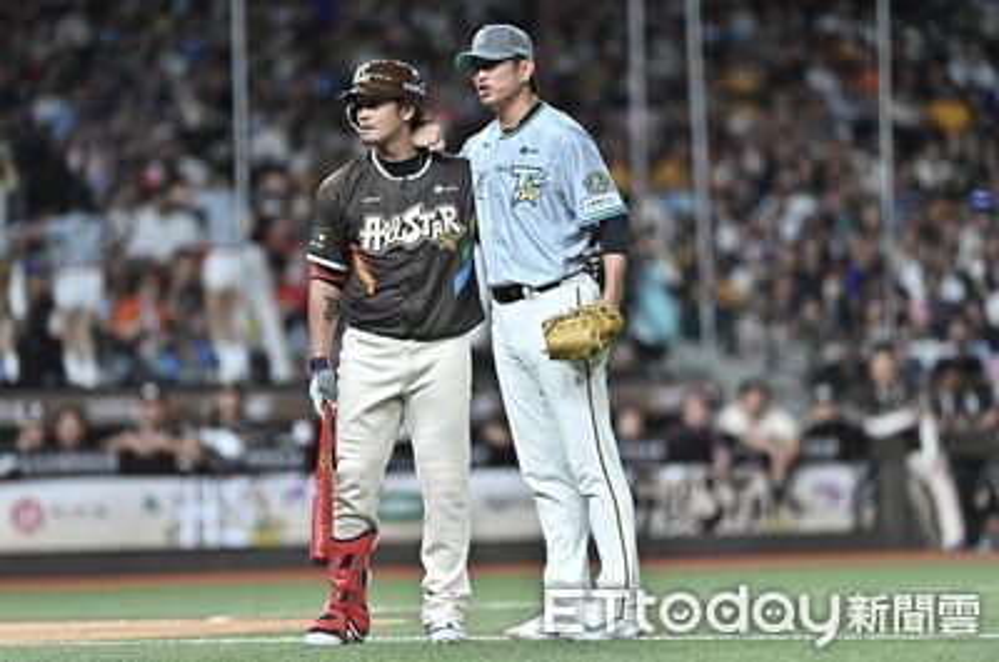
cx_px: 500
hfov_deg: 6.9
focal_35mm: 300
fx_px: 8308
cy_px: 331
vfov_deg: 4.6
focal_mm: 300
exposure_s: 1/1250
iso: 2000
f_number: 2.8
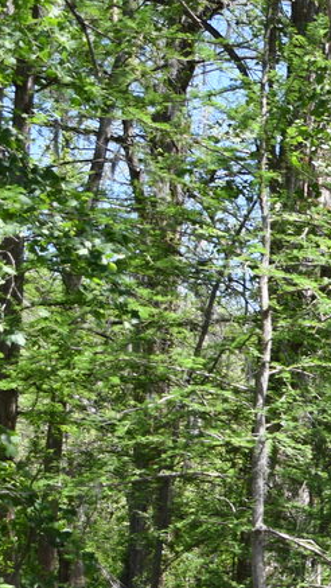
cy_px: 603
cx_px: 697
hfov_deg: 10.5
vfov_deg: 19.7
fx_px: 1637
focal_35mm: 105
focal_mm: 18
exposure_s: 1/250
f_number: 3.5
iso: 64
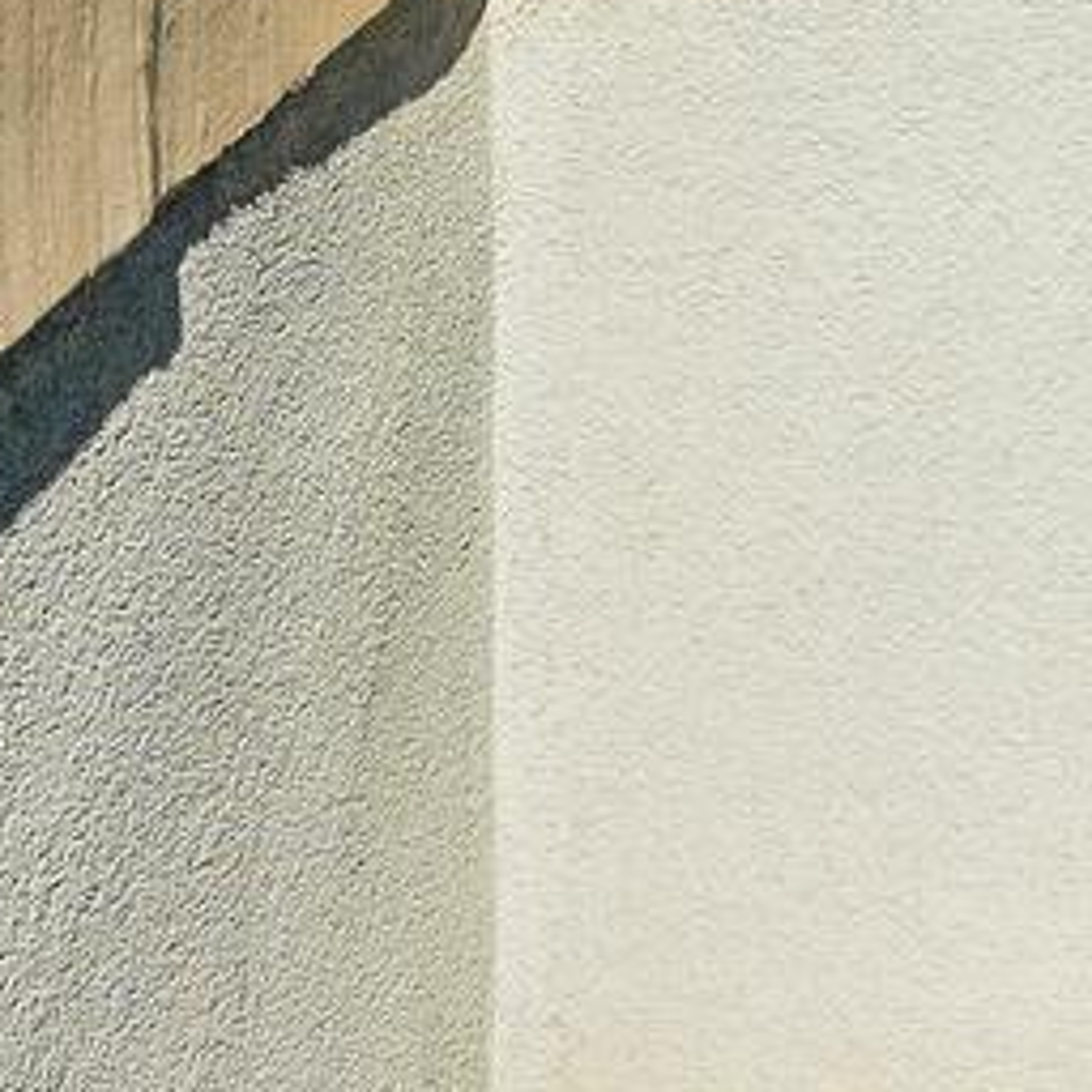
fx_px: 3640
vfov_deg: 15.1
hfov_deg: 12.6
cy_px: -770
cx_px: 2730
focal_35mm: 102
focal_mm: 15
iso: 100
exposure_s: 1/125
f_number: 8
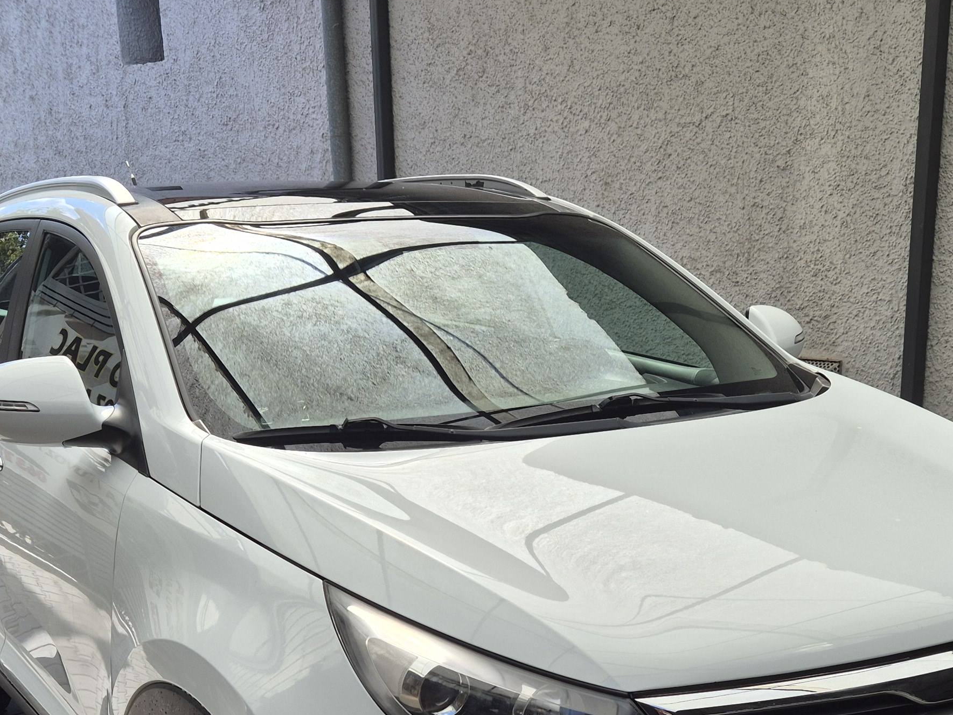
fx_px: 1432
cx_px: 551
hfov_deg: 36.7
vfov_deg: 27.3
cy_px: 602
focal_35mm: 52
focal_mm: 5.4
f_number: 1.8
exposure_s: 1/1004
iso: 25
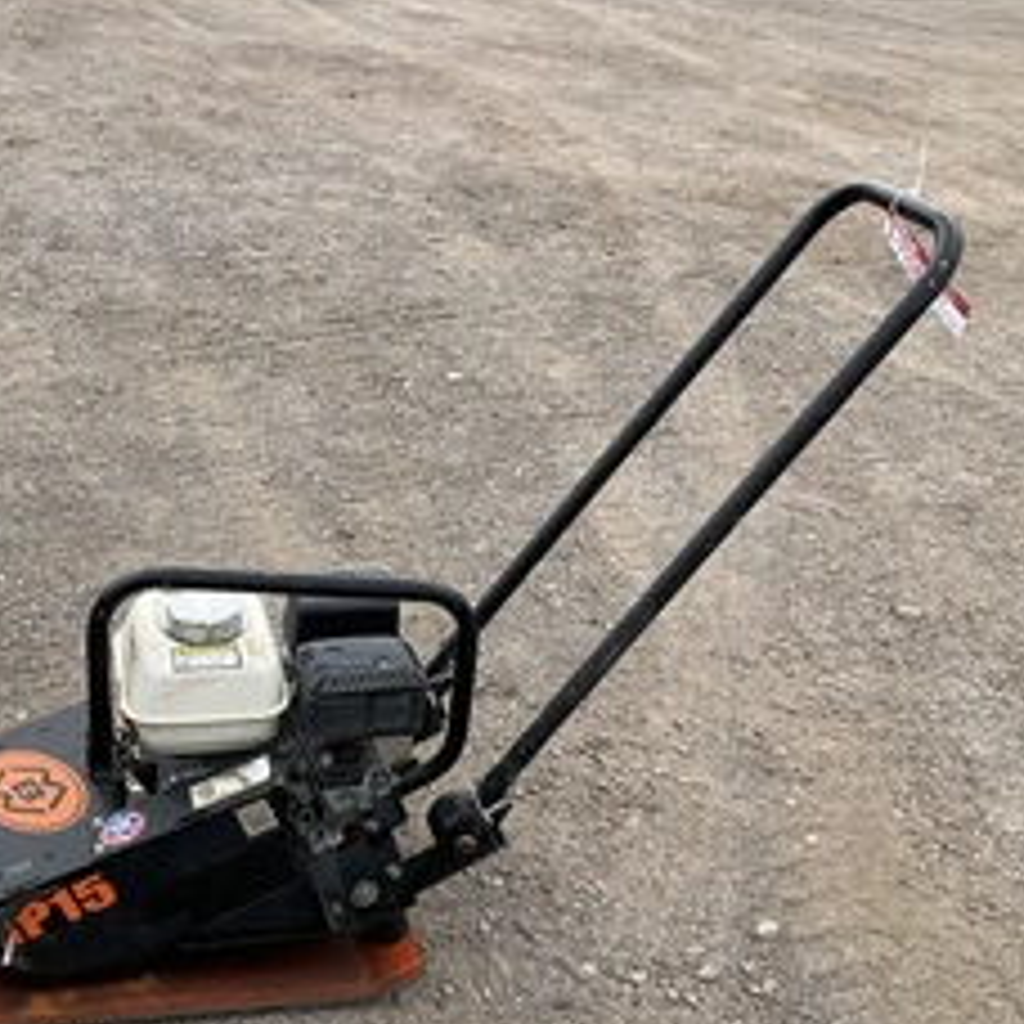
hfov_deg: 36.8
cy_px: 575
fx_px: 1506
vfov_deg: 37.5
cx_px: 283
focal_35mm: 45
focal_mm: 3
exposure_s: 1/1015
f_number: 1.8
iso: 25
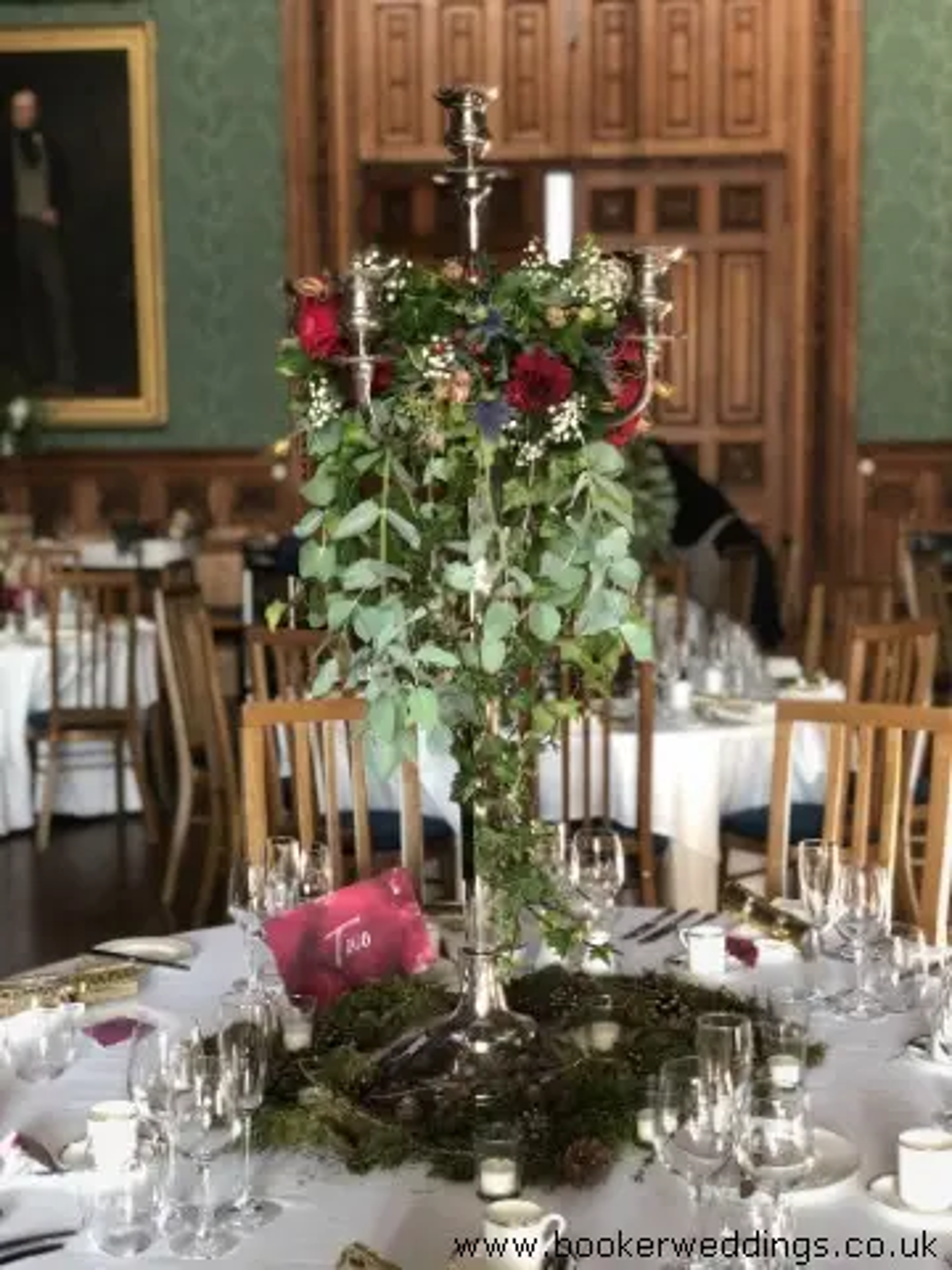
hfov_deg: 28.0
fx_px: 1907
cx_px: 476
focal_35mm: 52
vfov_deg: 36.8
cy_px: 635
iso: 125
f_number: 2.4
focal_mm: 6
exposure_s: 1/25
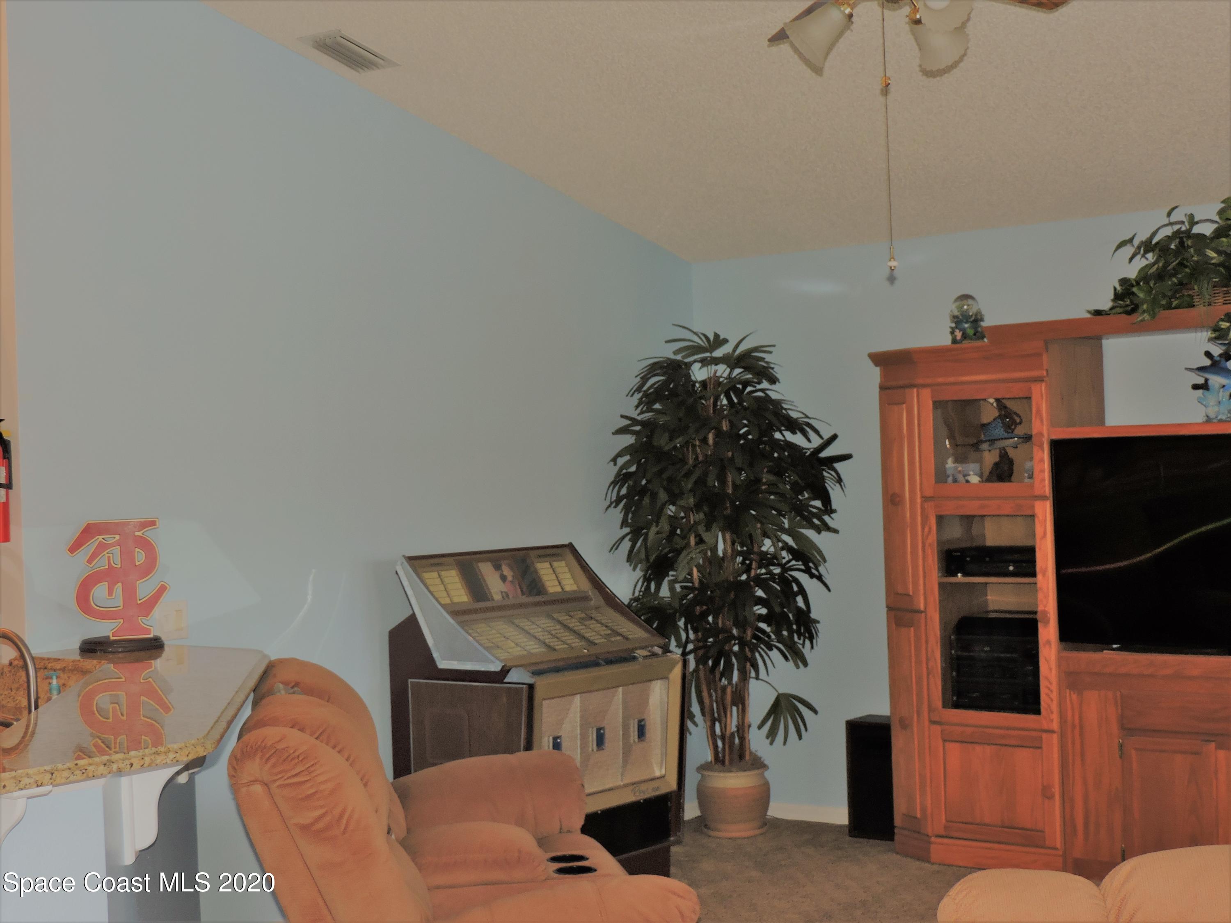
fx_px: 1778
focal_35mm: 50
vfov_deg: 29.1
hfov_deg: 38.2
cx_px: 616
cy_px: 462
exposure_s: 1/30
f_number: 3.6
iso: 200
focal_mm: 8.9
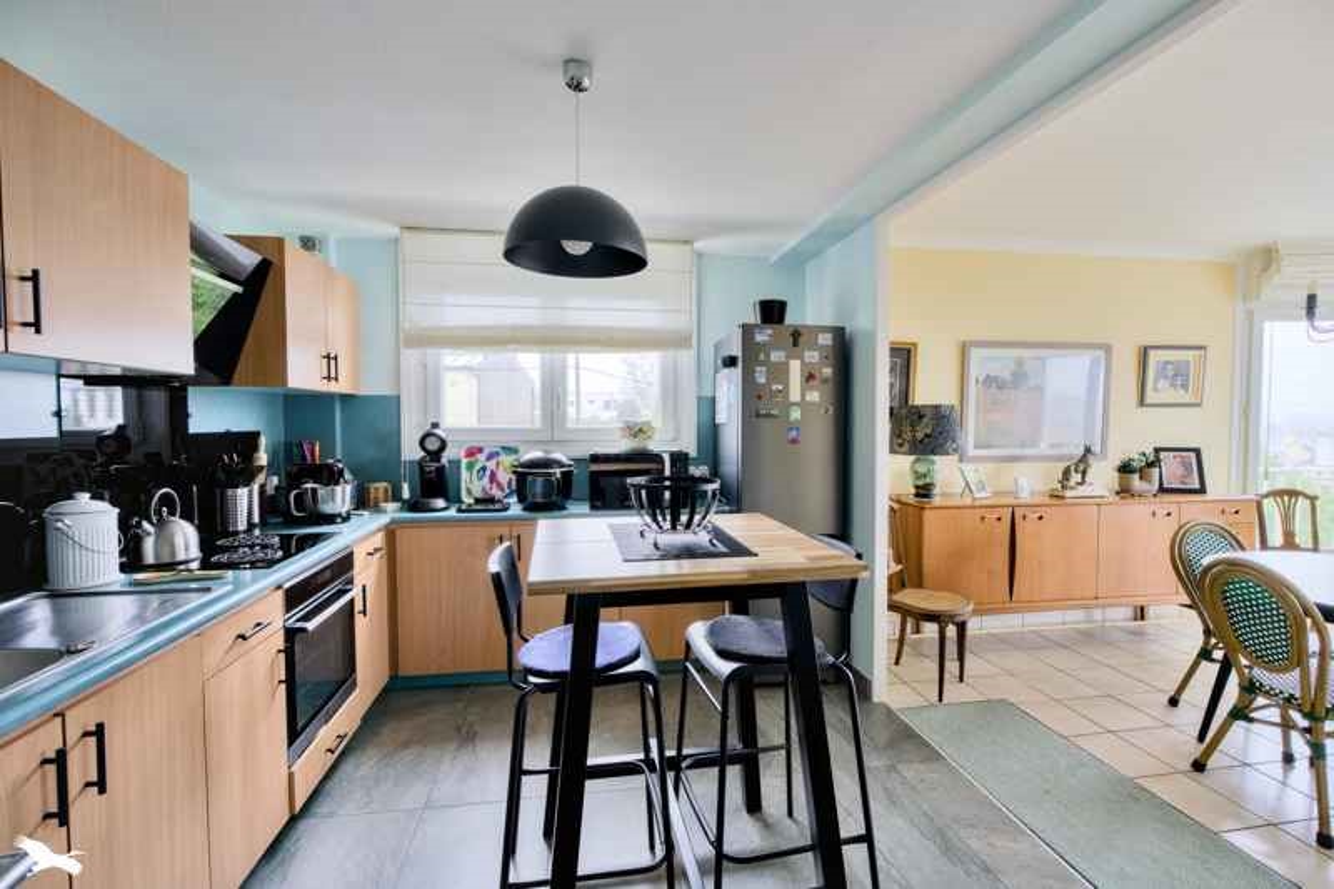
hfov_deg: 96.7
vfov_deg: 73.7
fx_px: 593
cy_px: 444
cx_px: 667
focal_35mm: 16
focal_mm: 16
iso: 800
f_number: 8
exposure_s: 1/30
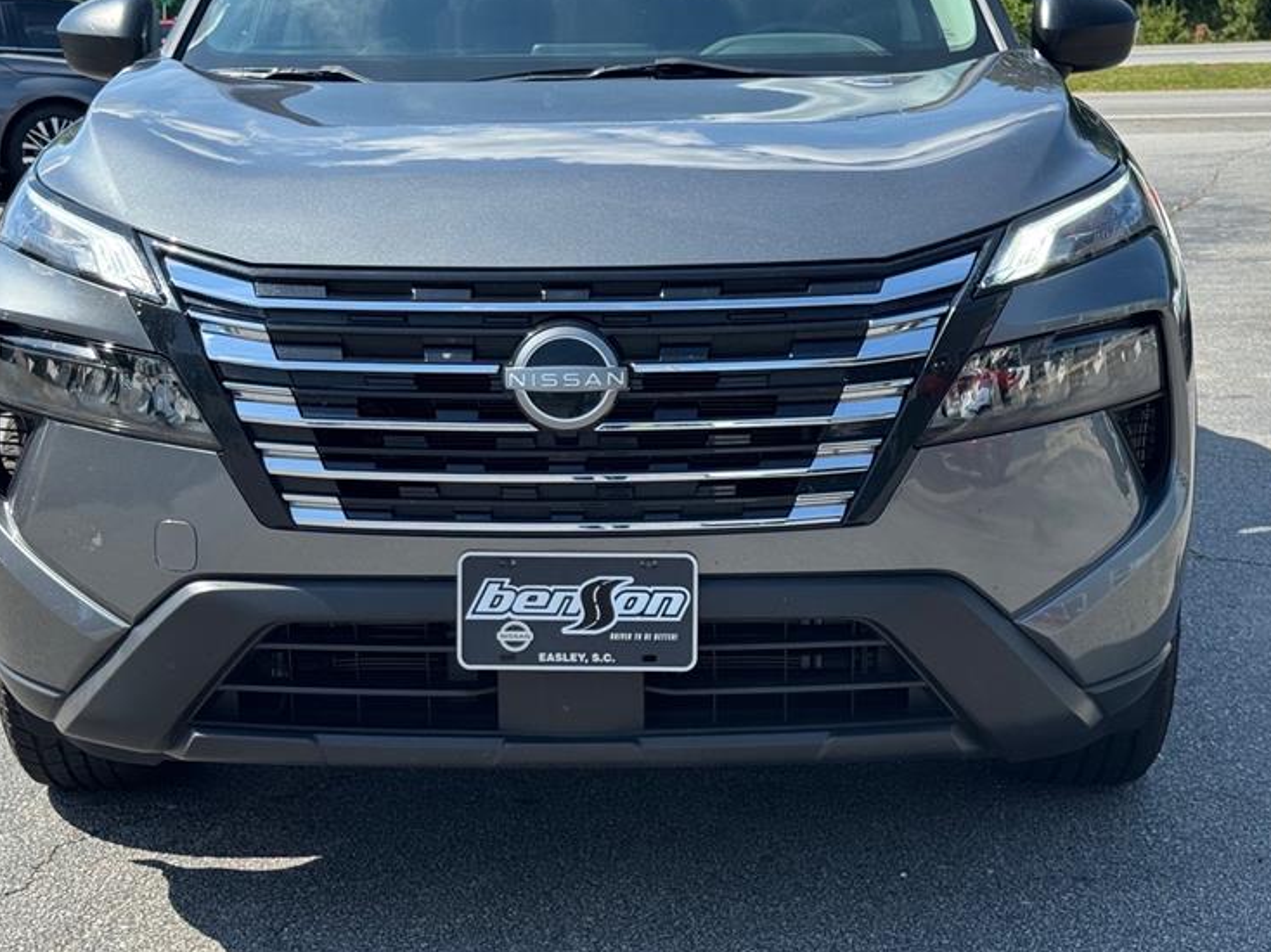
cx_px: 604
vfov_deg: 21.9
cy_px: 376
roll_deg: +3.6
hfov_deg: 29.0
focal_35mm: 67
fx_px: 2459
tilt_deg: -9.1
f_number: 1.78
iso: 64
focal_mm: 6.76
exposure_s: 1/2252
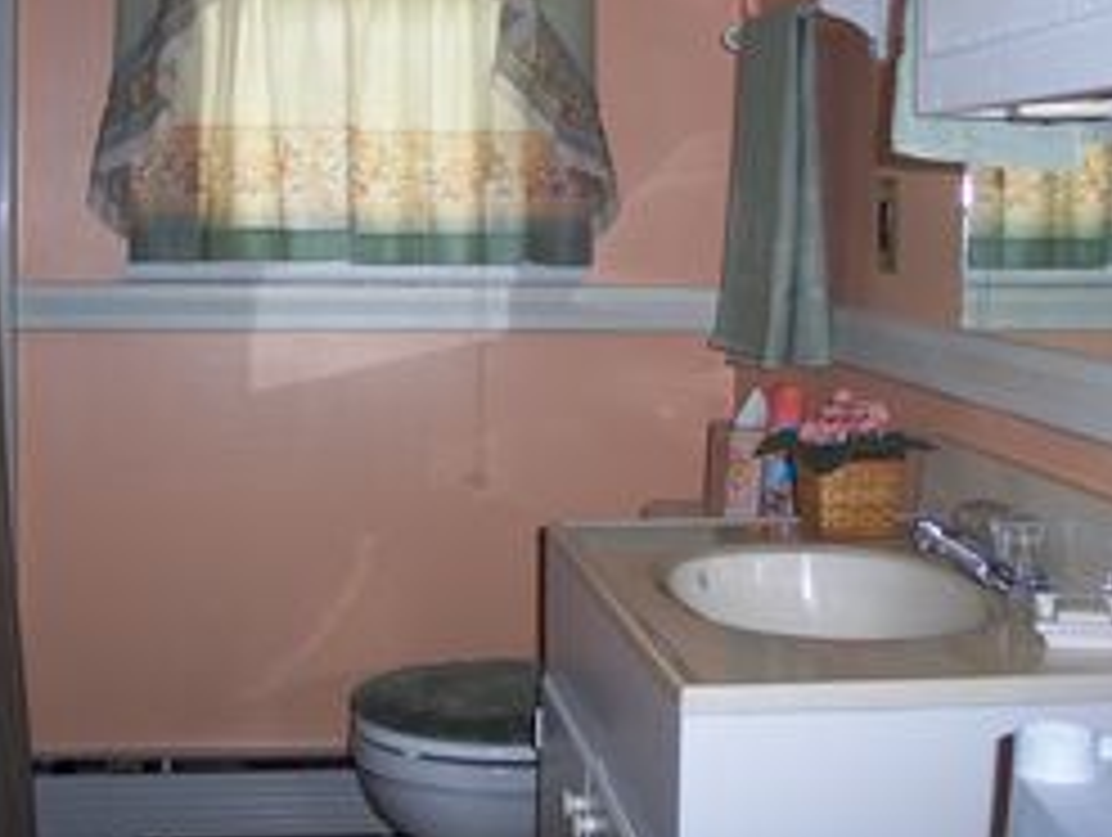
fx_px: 1866
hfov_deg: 33.1
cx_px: 473
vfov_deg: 25.2
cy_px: 320
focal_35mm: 58
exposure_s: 1/60
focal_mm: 8
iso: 100
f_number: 2.8
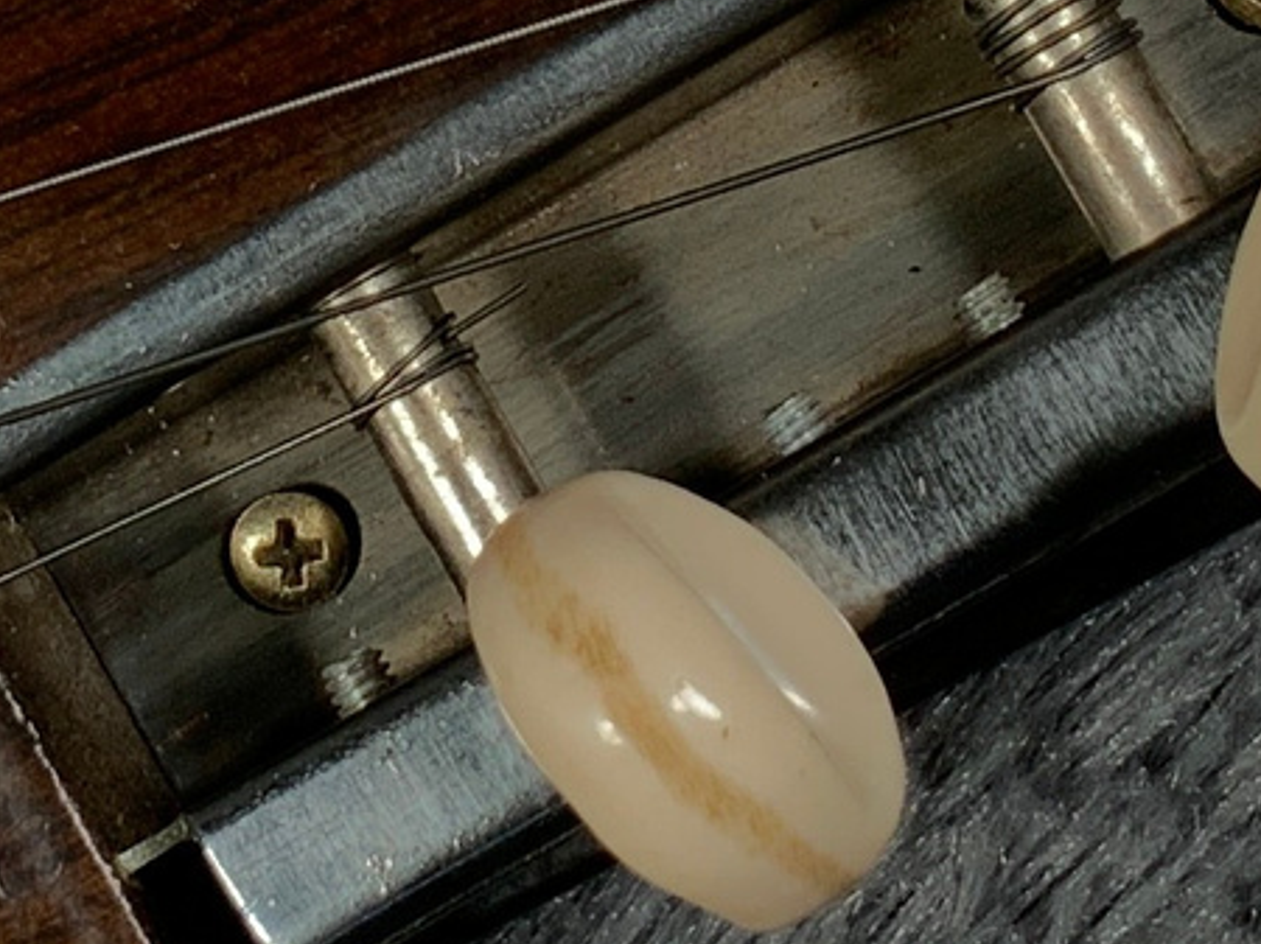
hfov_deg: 12.0
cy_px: -157
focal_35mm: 165
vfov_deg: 8.9
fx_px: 6007
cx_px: 639
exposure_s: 1/104
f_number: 1.8
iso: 20
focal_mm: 3
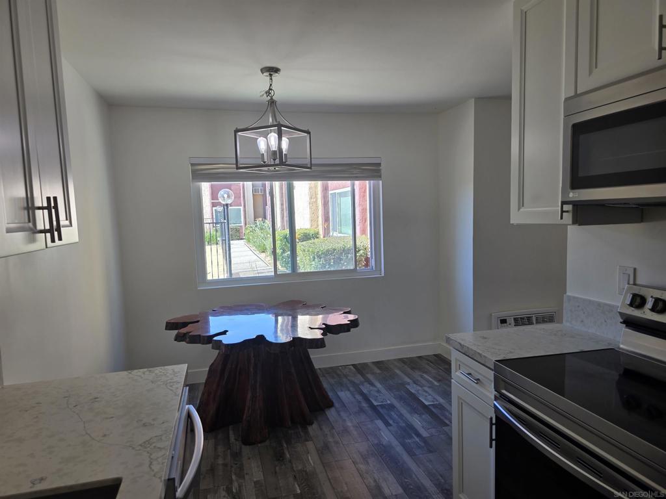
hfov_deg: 73.9
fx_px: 443
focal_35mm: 23
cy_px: 250
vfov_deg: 58.9
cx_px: 333
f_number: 1.7
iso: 32
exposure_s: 1/120
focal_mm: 6.3
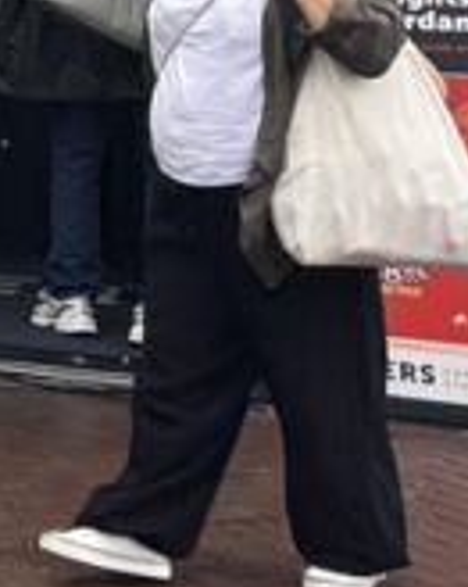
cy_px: -175
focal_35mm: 146
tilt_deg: +0.7
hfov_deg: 8.3
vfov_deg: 12.8
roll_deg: +1.6
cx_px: -1100
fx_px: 2530
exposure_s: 1/464
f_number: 1.78
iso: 80
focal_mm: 6.76
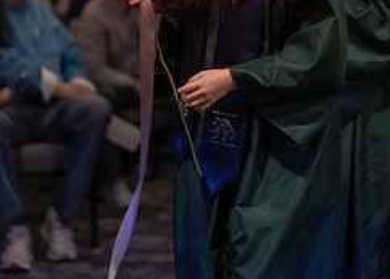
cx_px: 248
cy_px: -18
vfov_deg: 11.2
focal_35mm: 127
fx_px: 1407
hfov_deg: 15.8
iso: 1250
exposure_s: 1/500
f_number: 1.2
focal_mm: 50
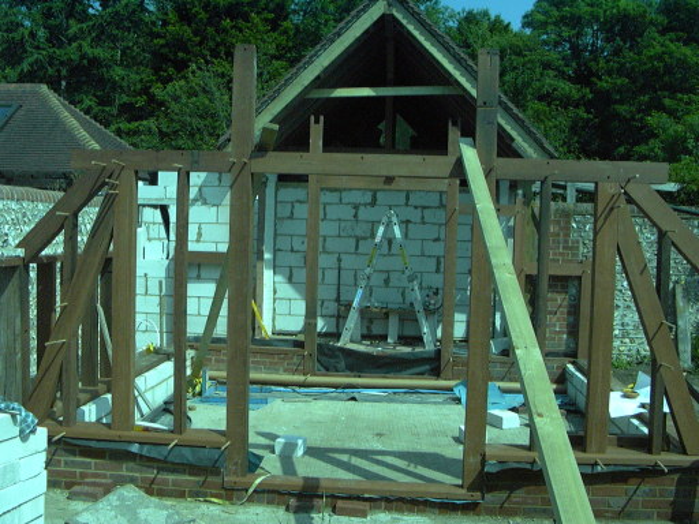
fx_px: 707
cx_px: 350
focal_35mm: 35
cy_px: 262
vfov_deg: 40.7
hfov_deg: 52.6
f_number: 8
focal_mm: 5.4
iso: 400
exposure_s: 1/1047
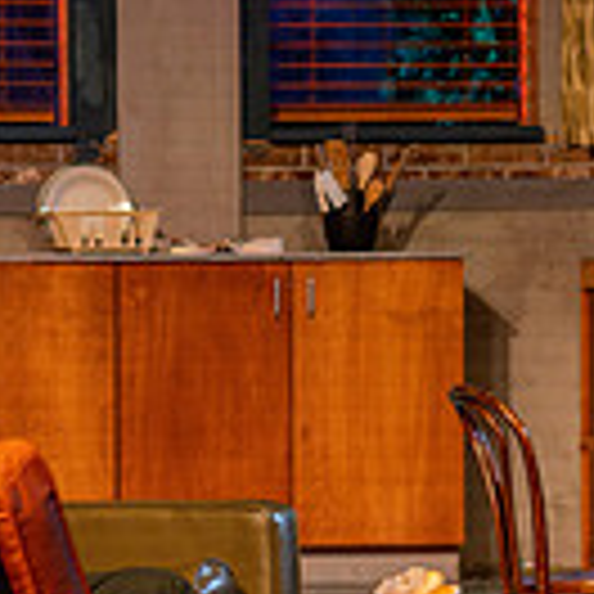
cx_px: 605
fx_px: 6407
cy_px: 374
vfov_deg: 5.3
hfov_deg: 5.3
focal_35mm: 330
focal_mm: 82
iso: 2500
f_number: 2.8
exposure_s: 1/125
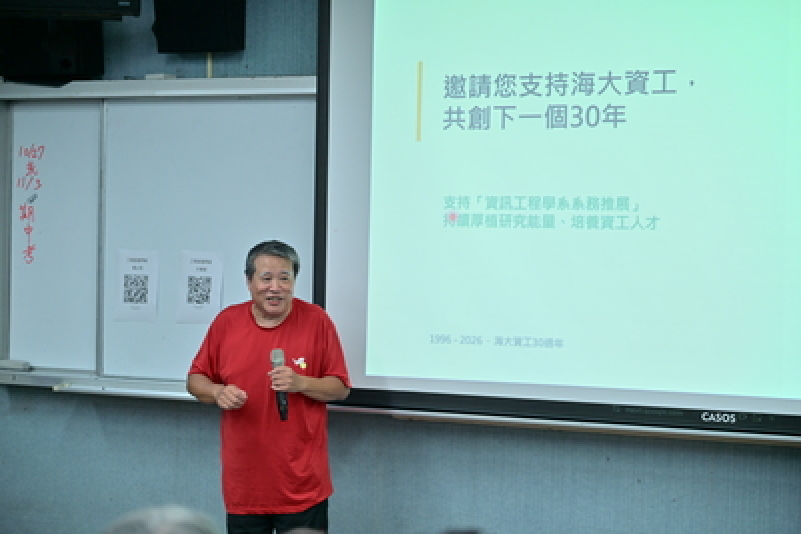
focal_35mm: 69
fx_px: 1536
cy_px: 267
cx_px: 400
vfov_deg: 19.7
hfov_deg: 29.2
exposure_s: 1/100
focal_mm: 69
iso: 250
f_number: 2.8
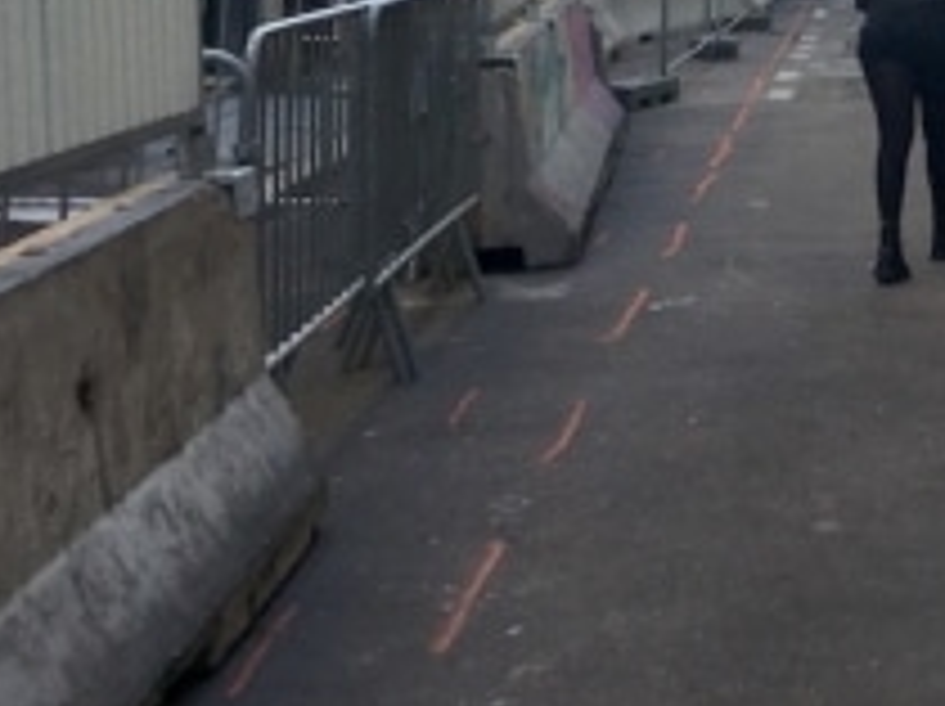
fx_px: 2263
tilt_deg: +7.2
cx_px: 1116
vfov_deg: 16.6
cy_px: -243
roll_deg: +1.0
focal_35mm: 83
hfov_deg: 21.9
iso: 25
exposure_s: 1/578
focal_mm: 4.15
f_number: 2.2
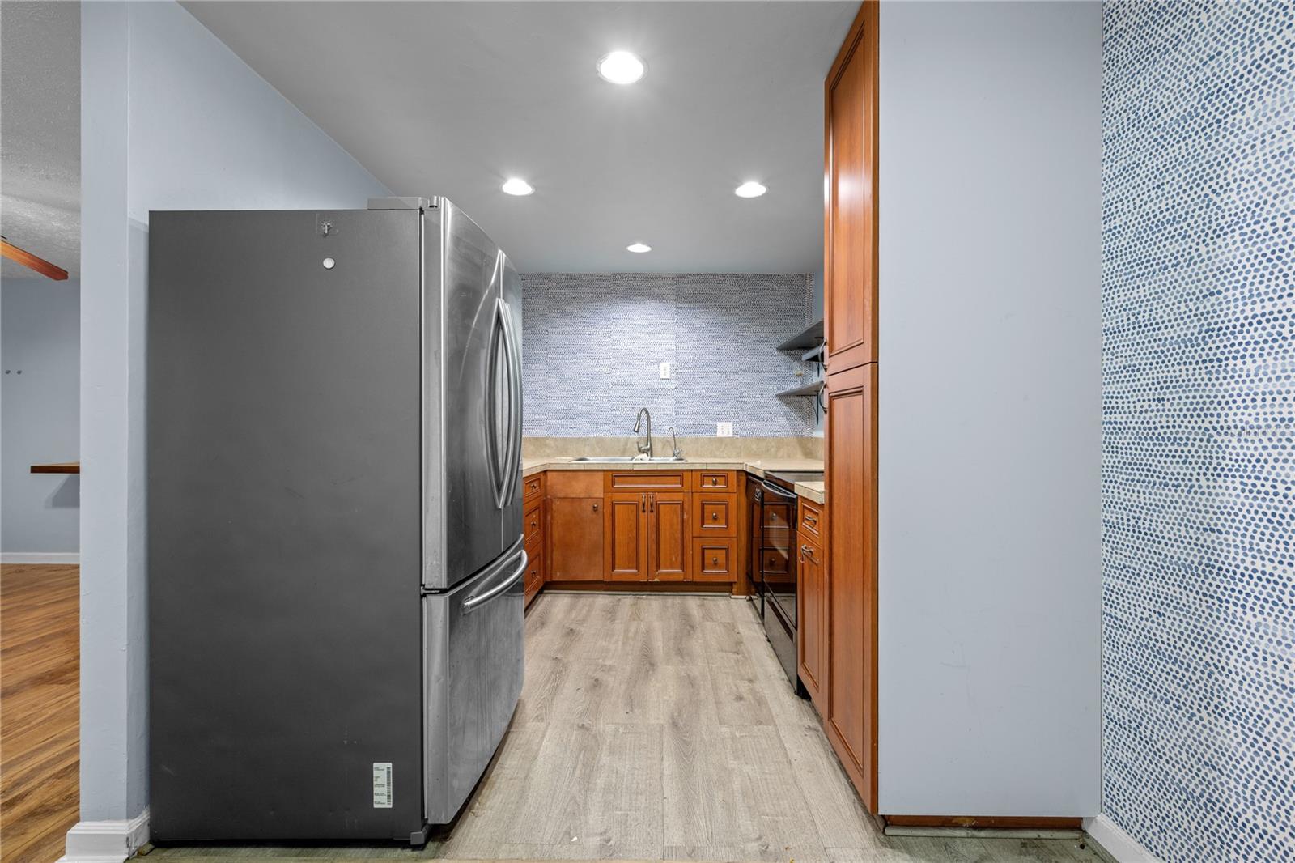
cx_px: 648
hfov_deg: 96.7
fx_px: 575
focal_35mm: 16
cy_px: 432
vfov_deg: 73.7
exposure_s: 1/1.67
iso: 320
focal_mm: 16
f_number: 8
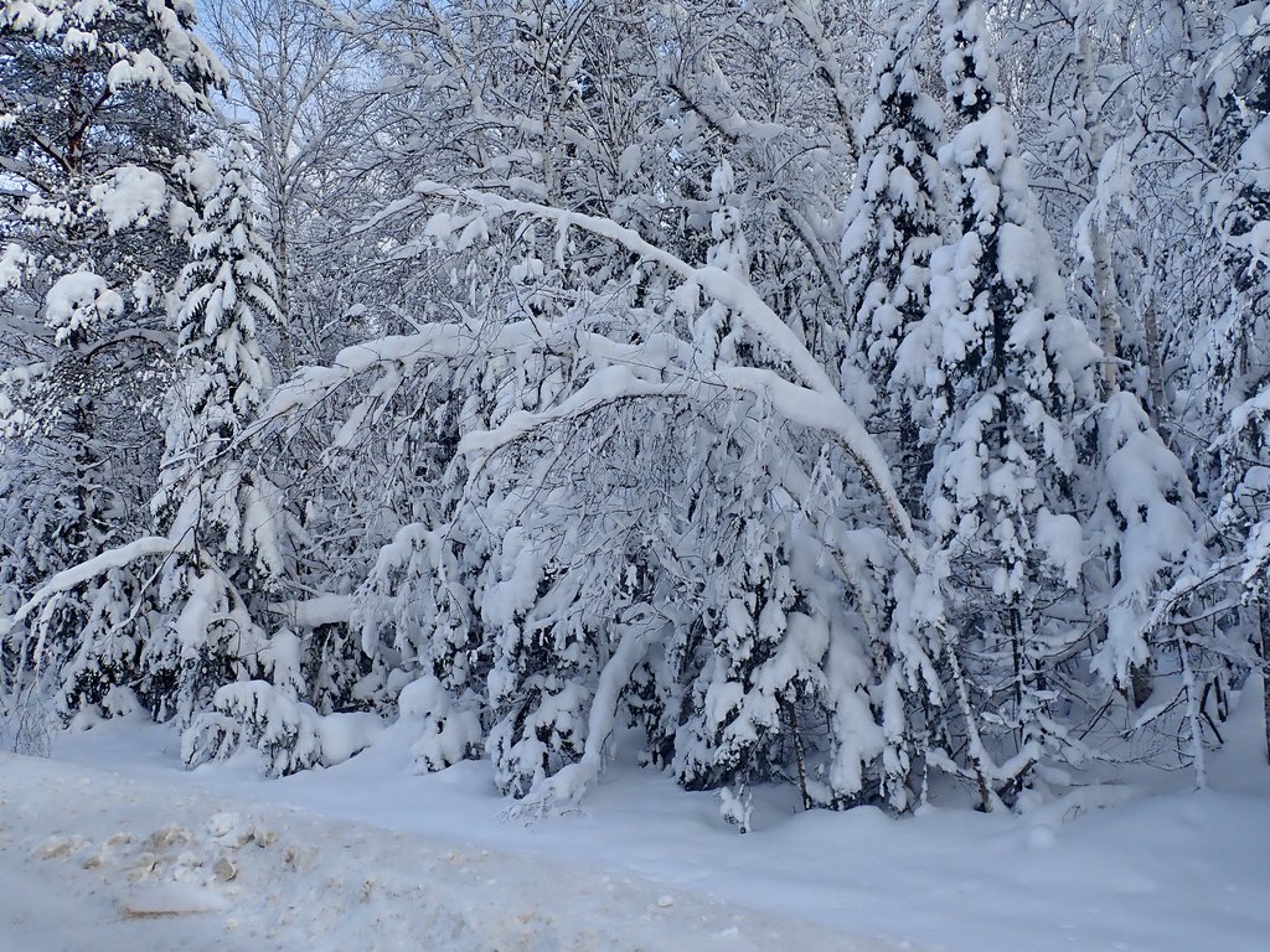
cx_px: 635
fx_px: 1174
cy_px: 476
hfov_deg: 56.8
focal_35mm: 32
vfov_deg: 44.2
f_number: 3.2
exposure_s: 1/500
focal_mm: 5.87
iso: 100
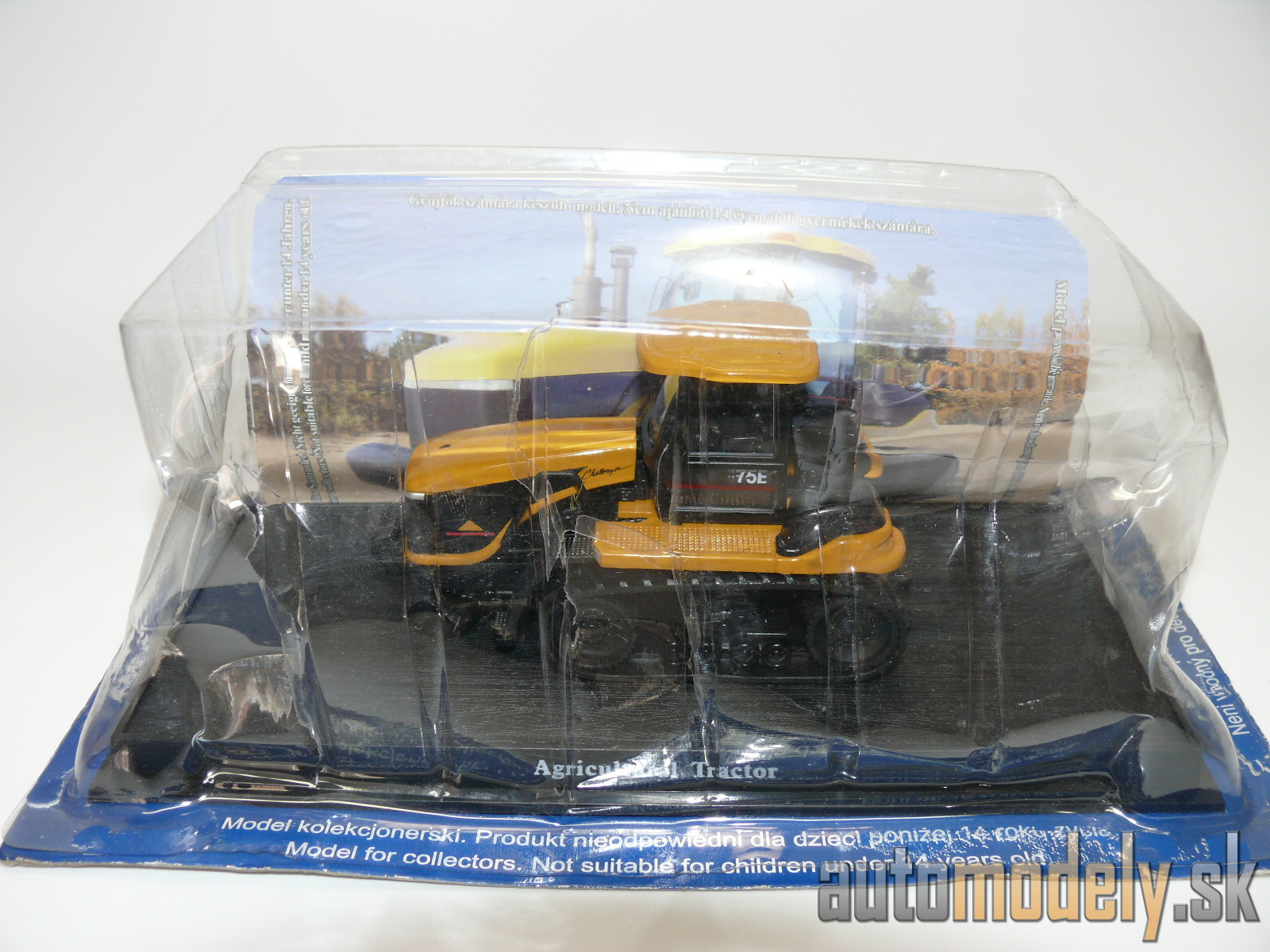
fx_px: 1284
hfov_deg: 52.6
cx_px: 635
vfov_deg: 40.7
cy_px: 476
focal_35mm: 35
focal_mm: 7.4
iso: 100
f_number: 4
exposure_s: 1/30
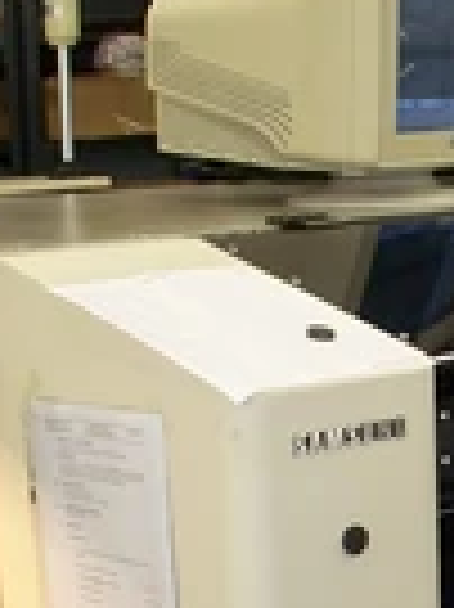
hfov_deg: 13.3
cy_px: 585
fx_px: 1874
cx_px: 584
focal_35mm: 107
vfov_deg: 18.0
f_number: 2.8
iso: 200
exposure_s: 1/60
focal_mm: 7.54
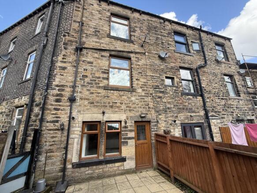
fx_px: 104
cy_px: 96
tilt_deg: +14.4
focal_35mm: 14
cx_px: 128
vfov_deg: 85.7
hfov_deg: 102.1
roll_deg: +1.7
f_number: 2.2
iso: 50
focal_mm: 2.22
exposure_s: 1/388
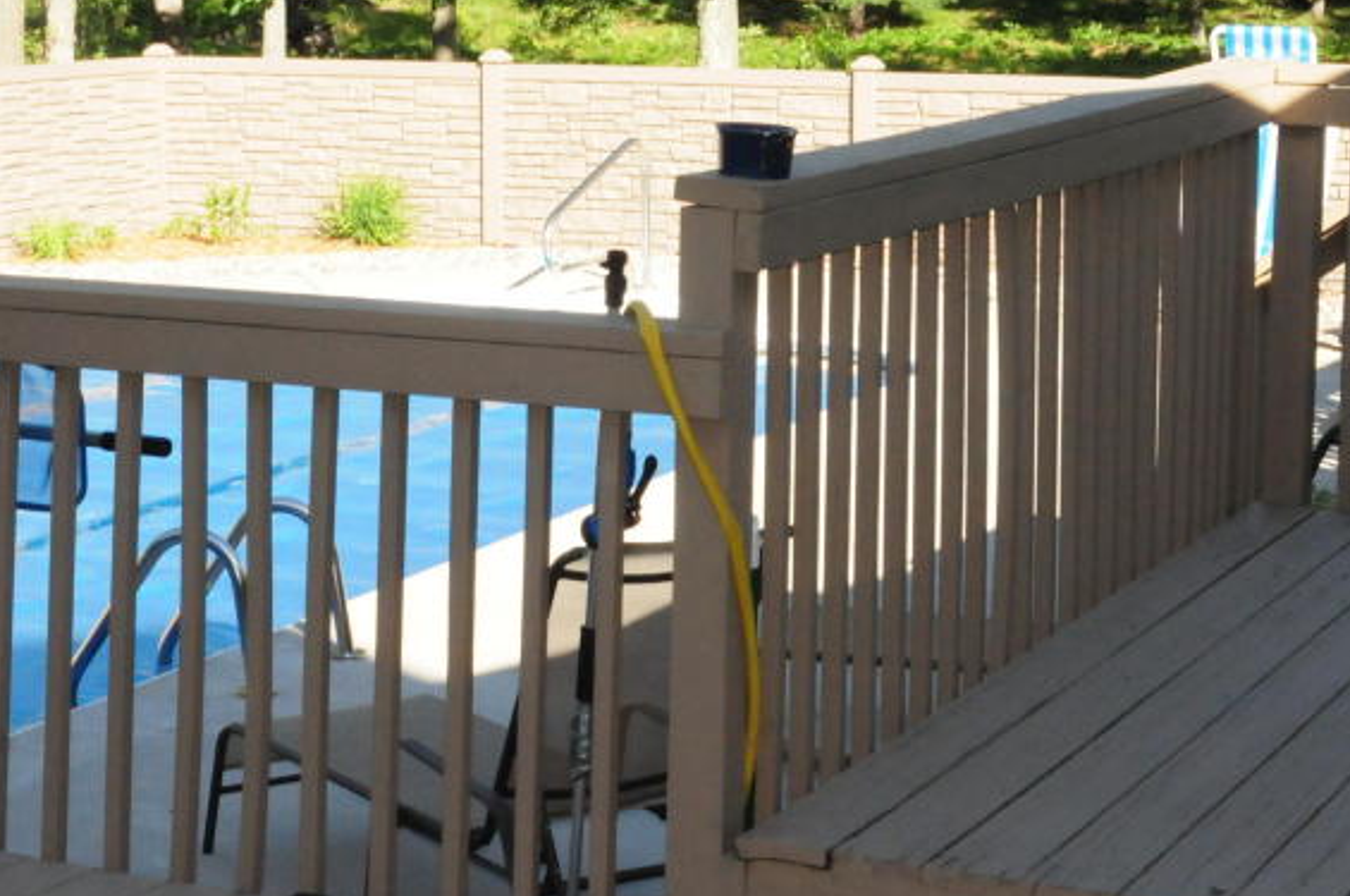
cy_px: 198
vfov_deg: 15.7
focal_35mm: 86
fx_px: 3220
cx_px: 456
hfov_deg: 23.6
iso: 1600
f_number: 20
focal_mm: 28
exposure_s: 1/250
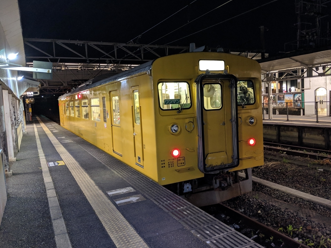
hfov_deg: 63.4
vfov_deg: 49.8
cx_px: 171
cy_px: 122
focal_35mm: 28
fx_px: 268
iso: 231
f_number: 1.8
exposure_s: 1/24
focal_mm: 4.44
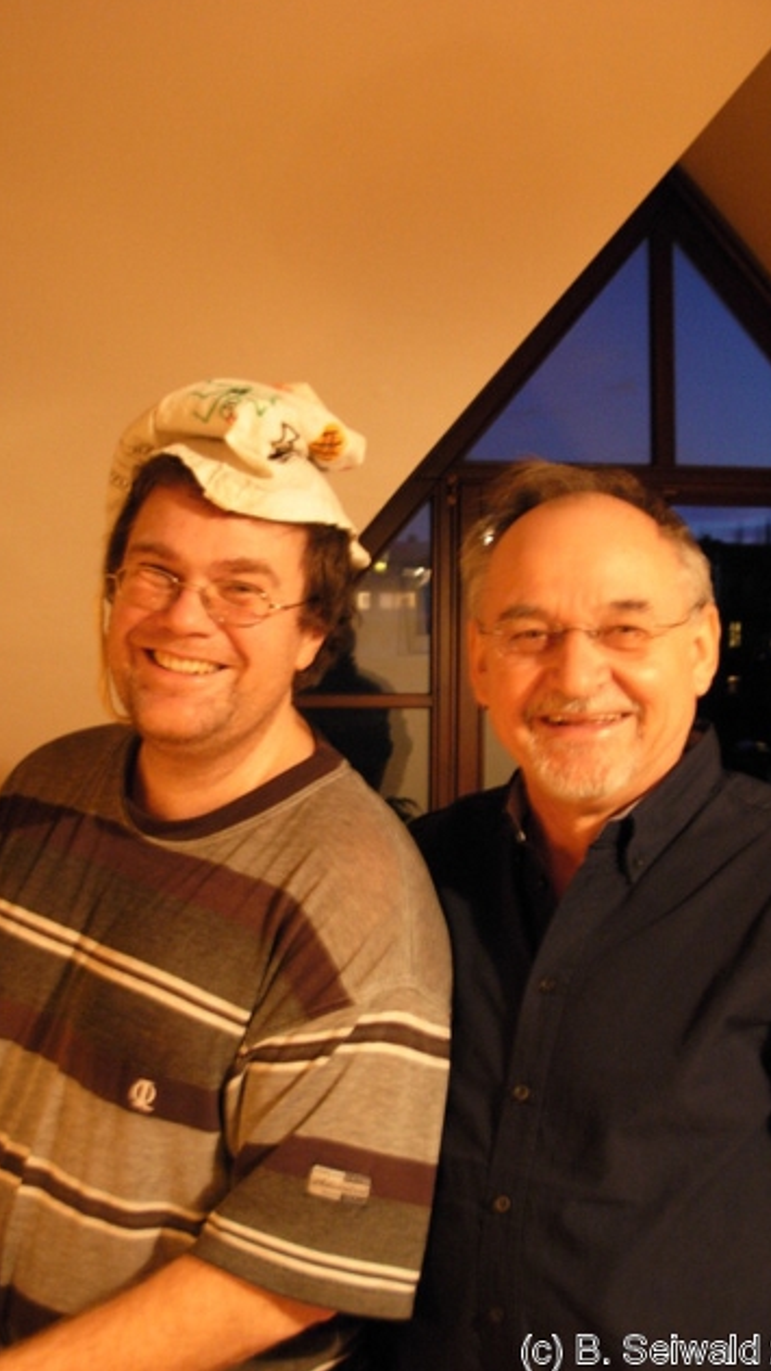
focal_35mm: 42
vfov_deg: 48.4
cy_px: 678
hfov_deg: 28.3
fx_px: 1526
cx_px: 332
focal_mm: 6.3
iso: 205
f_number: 2.9
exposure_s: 1/1.4
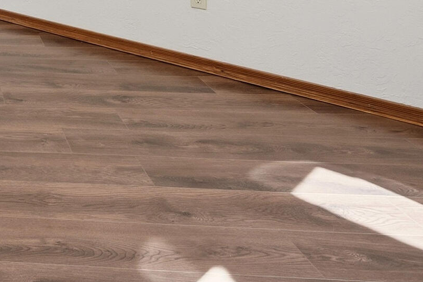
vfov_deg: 21.7
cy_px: -141
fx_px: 611
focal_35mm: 52
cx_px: -117
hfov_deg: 30.6
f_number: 9
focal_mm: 14
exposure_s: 1/60
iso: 250
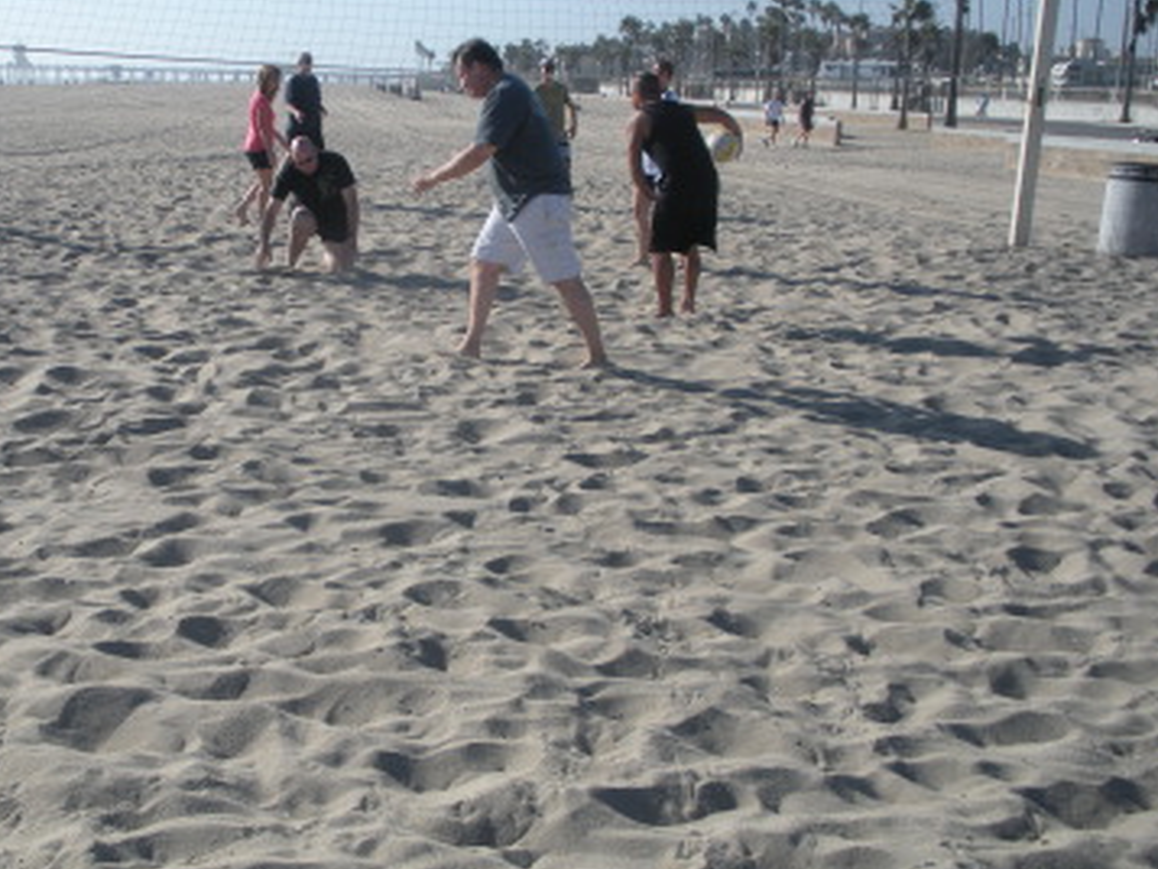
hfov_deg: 40.9
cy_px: 360
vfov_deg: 31.5
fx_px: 1539
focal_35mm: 46
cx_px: 438
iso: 64
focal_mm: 6.3
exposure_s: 1/850
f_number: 3.5
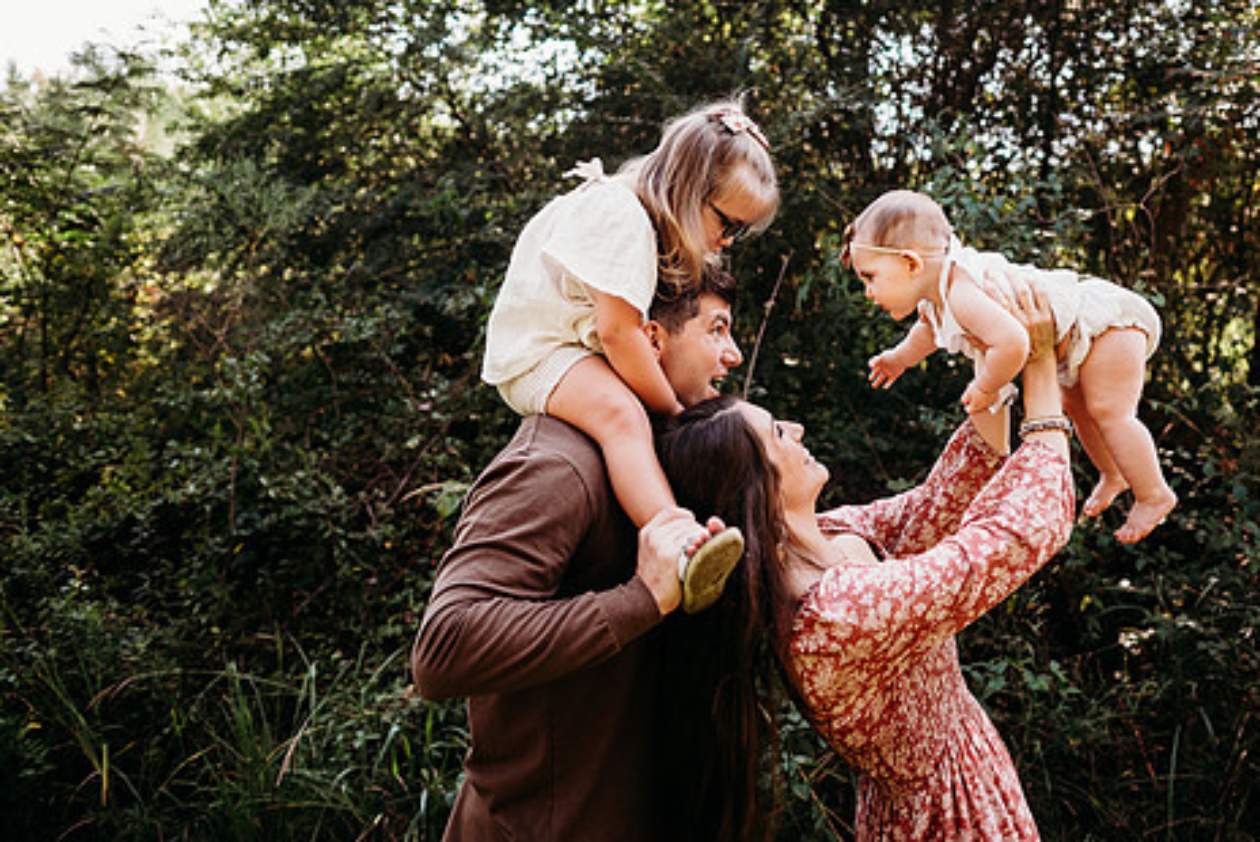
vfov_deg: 43.5
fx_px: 1051
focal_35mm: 30
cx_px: 760
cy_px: 349
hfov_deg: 61.3
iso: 100
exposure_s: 1/320
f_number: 2.2
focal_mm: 24
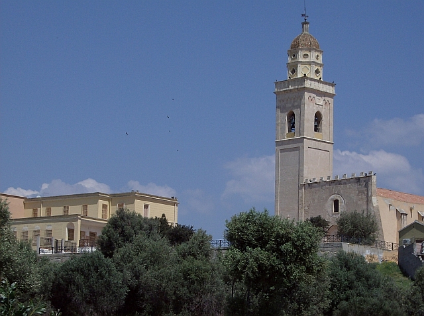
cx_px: 212
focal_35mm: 108
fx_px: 1320
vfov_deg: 13.7
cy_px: 158
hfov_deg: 18.2
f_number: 7.8
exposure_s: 1/640
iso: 100
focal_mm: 18
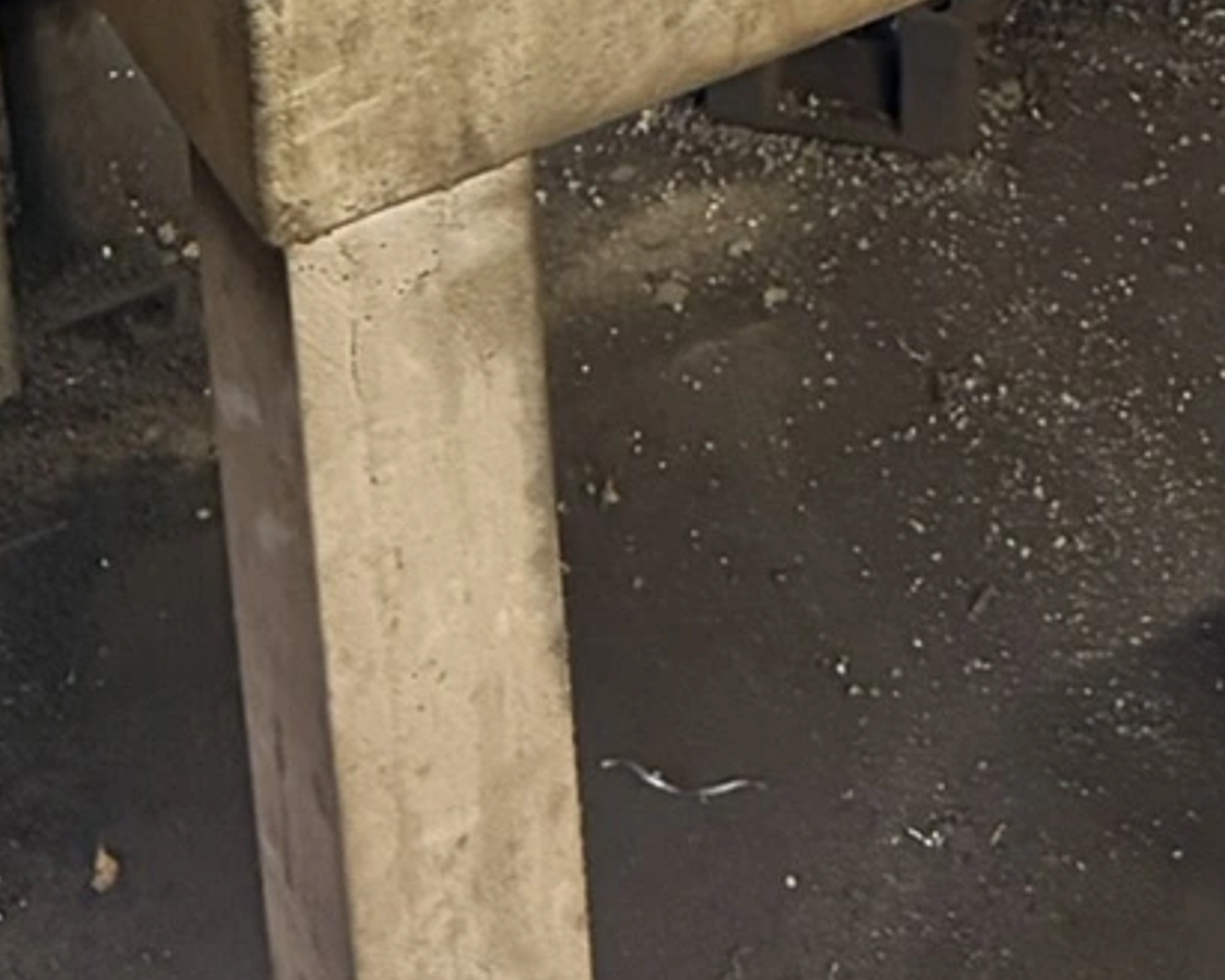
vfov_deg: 11.3
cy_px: -1379
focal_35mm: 114
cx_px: 805
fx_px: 4134
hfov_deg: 16.8
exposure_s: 1/60
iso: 400
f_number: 1.78
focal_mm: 6.76
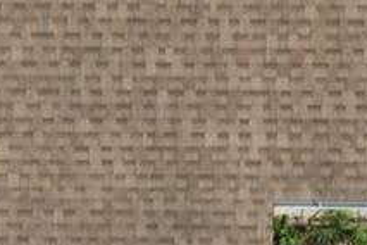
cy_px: -311
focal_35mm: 210
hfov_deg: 9.7
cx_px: -24
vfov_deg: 6.3
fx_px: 2141
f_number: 6.3
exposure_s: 1/500
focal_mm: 10.26
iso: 100
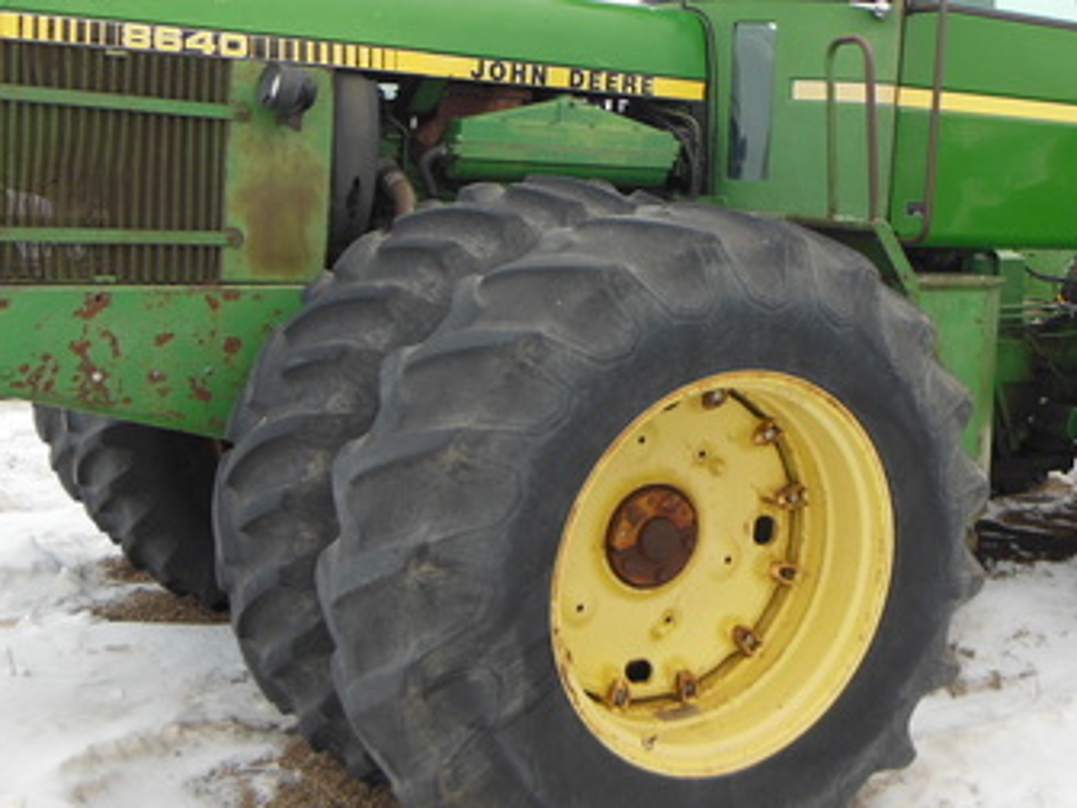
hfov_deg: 39.4
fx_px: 1462
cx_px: 801
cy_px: 240
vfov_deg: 30.5
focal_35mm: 47
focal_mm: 5.2
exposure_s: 1/320
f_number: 3.3
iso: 125
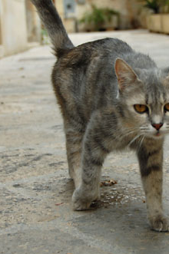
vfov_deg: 22.5
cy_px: 78
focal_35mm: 90
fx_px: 635
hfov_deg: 15.0
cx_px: 158
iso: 200
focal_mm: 32
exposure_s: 1/320
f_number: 4
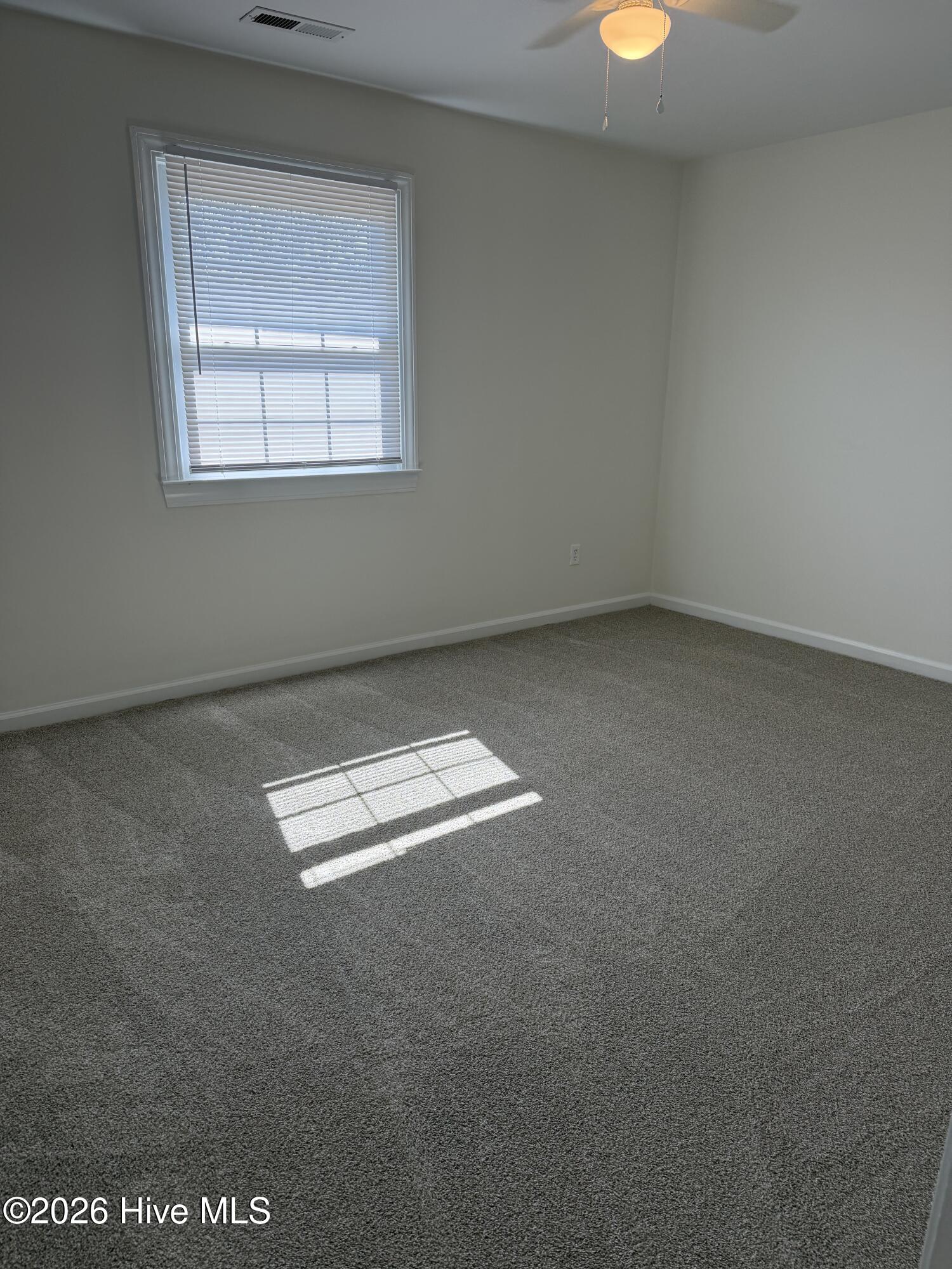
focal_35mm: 24
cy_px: 634
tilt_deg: -16.3
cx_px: 476
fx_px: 880
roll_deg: -0.6
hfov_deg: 56.8
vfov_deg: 71.6
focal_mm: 6.76
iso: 100
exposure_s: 1/186
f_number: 1.78
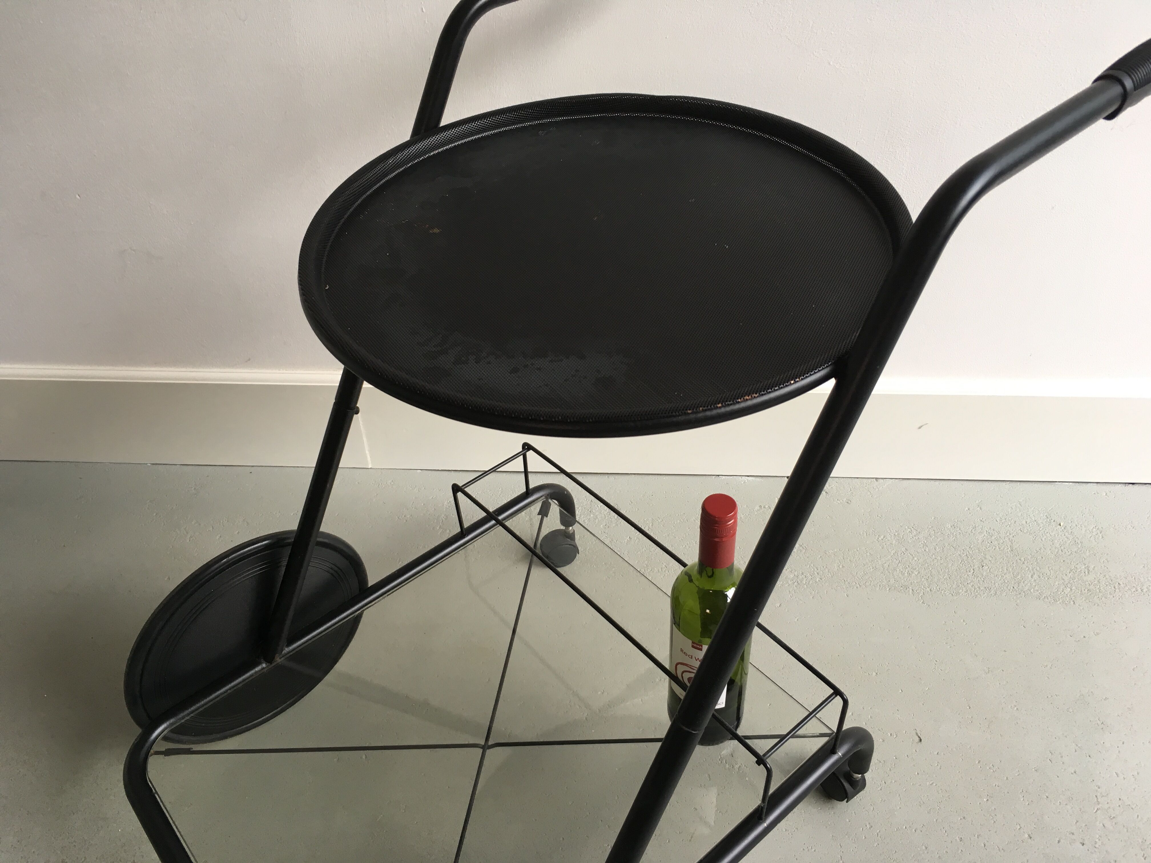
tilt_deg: -41.3
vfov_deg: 48.2
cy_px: 432
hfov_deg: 61.7
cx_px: 576
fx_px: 964
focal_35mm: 29
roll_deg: +0.0
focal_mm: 4.15
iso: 25
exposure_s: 1/33
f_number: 2.2
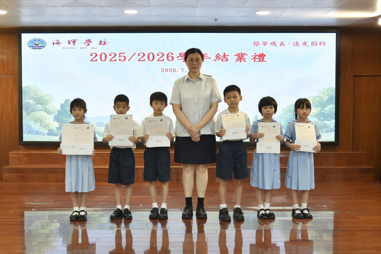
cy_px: 127
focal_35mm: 38
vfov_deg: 35.1
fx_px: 402
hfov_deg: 50.7
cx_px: 190
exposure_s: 1/90
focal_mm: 38
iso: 400
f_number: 4.8
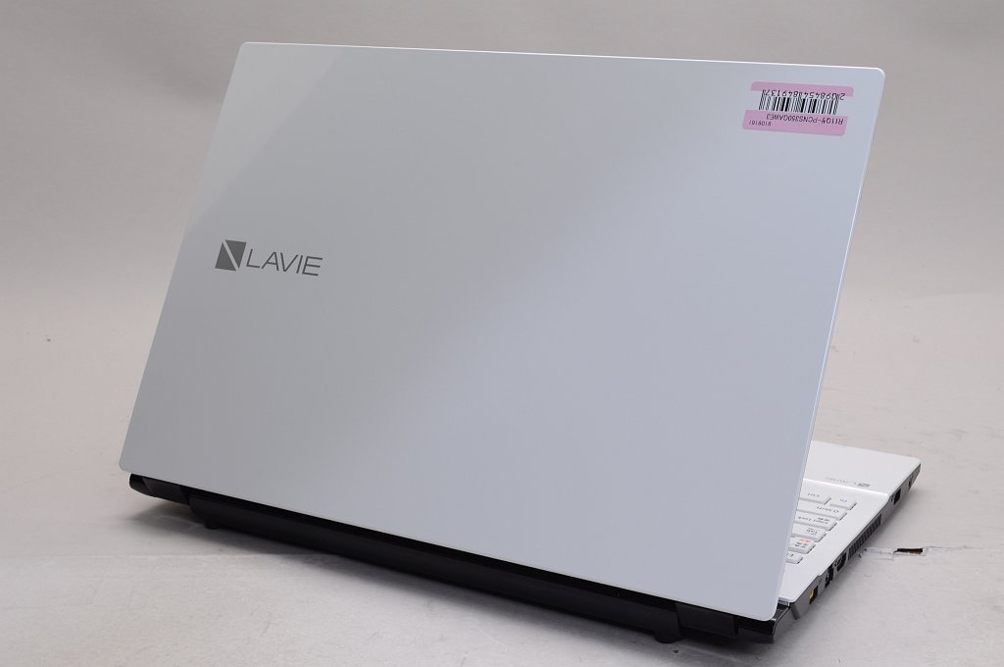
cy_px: 334
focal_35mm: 51
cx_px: 502
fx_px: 1421
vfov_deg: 26.4
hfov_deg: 38.9
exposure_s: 1/8
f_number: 11
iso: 320
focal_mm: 34
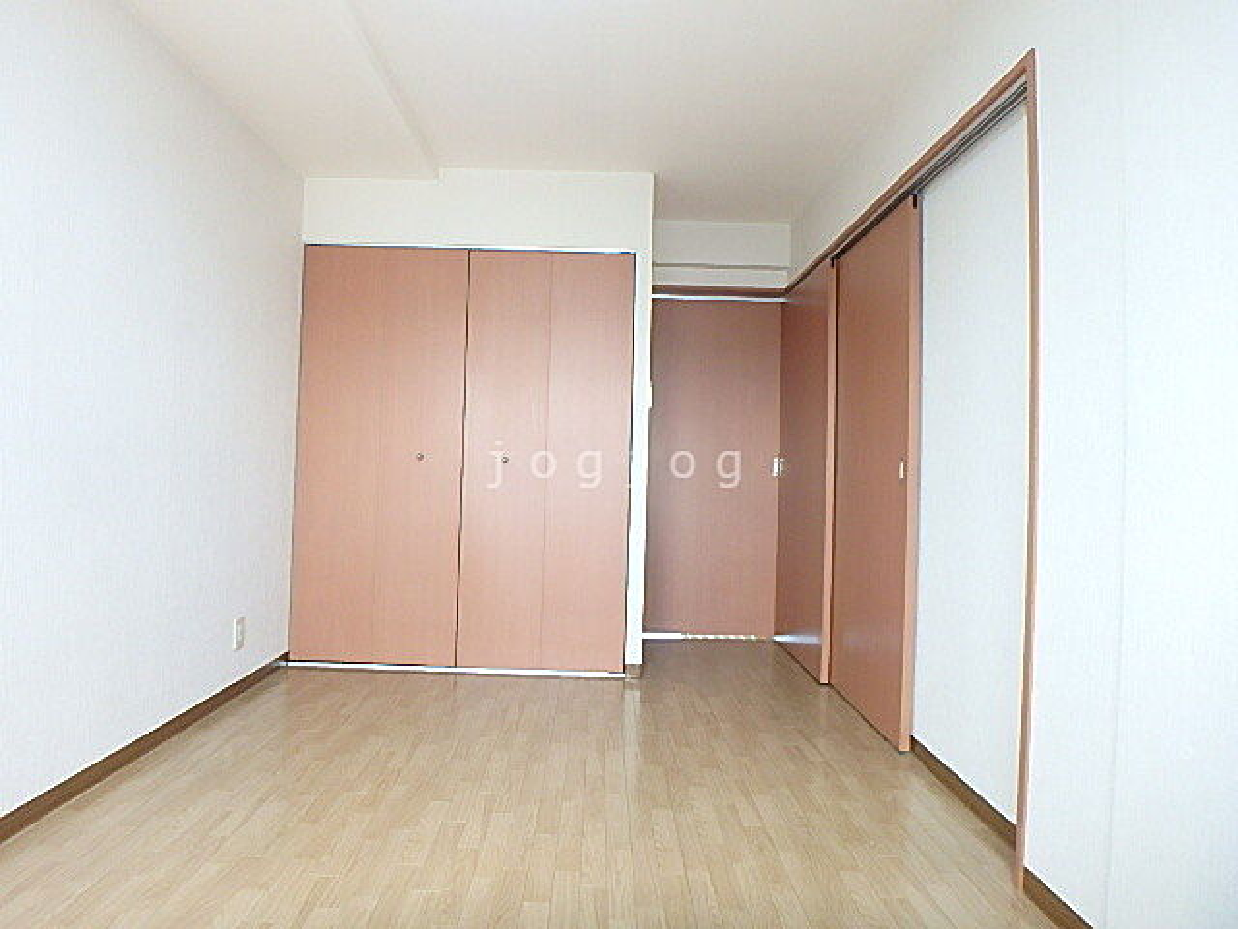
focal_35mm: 21
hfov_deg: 79.0
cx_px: 619
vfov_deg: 63.4
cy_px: 464
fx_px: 751
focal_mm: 3.7
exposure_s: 1/30
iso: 250
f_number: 3.5
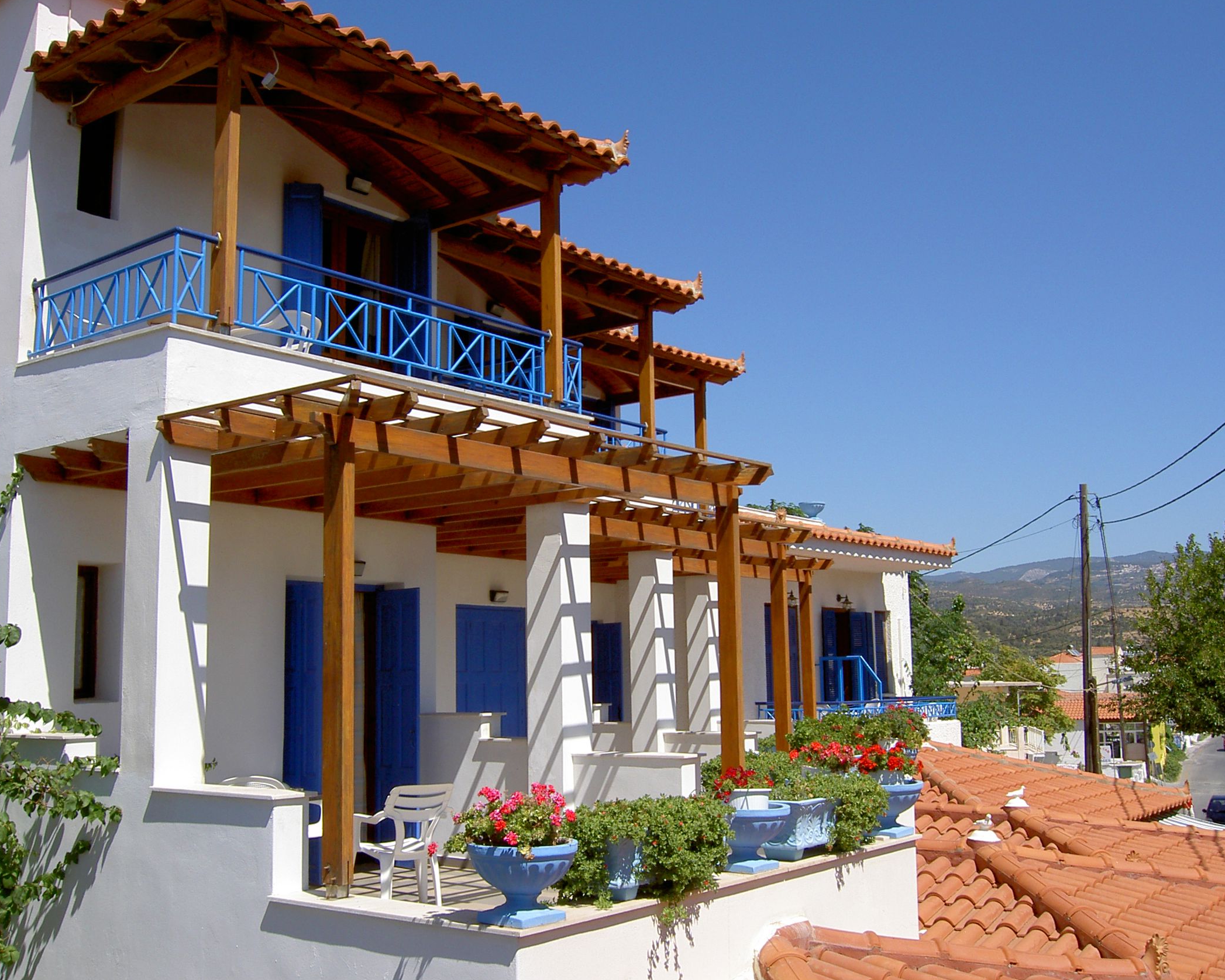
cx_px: 638
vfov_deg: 41.2
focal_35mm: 36
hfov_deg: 50.3
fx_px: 1305
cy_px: 492
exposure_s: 1/500
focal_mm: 5.6
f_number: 4.7
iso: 50
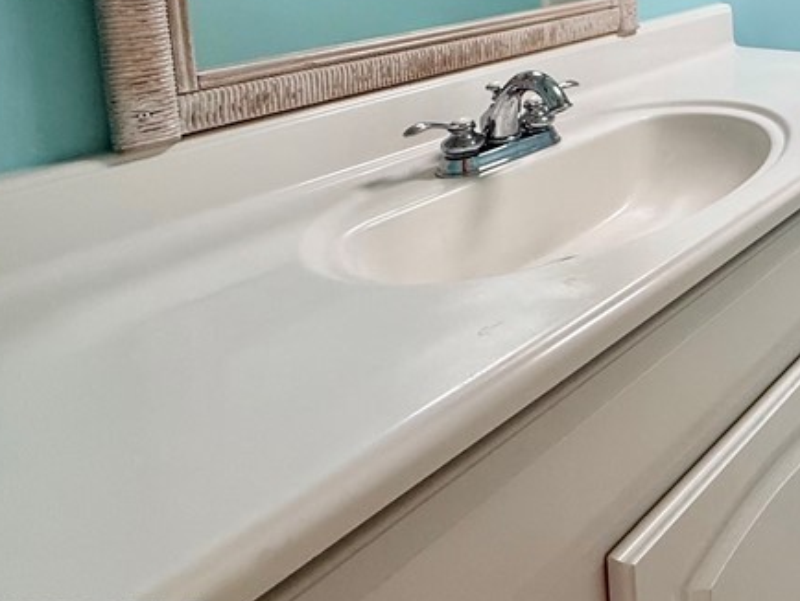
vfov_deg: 36.5
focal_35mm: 33
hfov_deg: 41.5
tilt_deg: -2.7
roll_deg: +1.4
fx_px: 763
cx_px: 918
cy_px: -57
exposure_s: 1/120
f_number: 2.2
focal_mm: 2.22
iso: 200
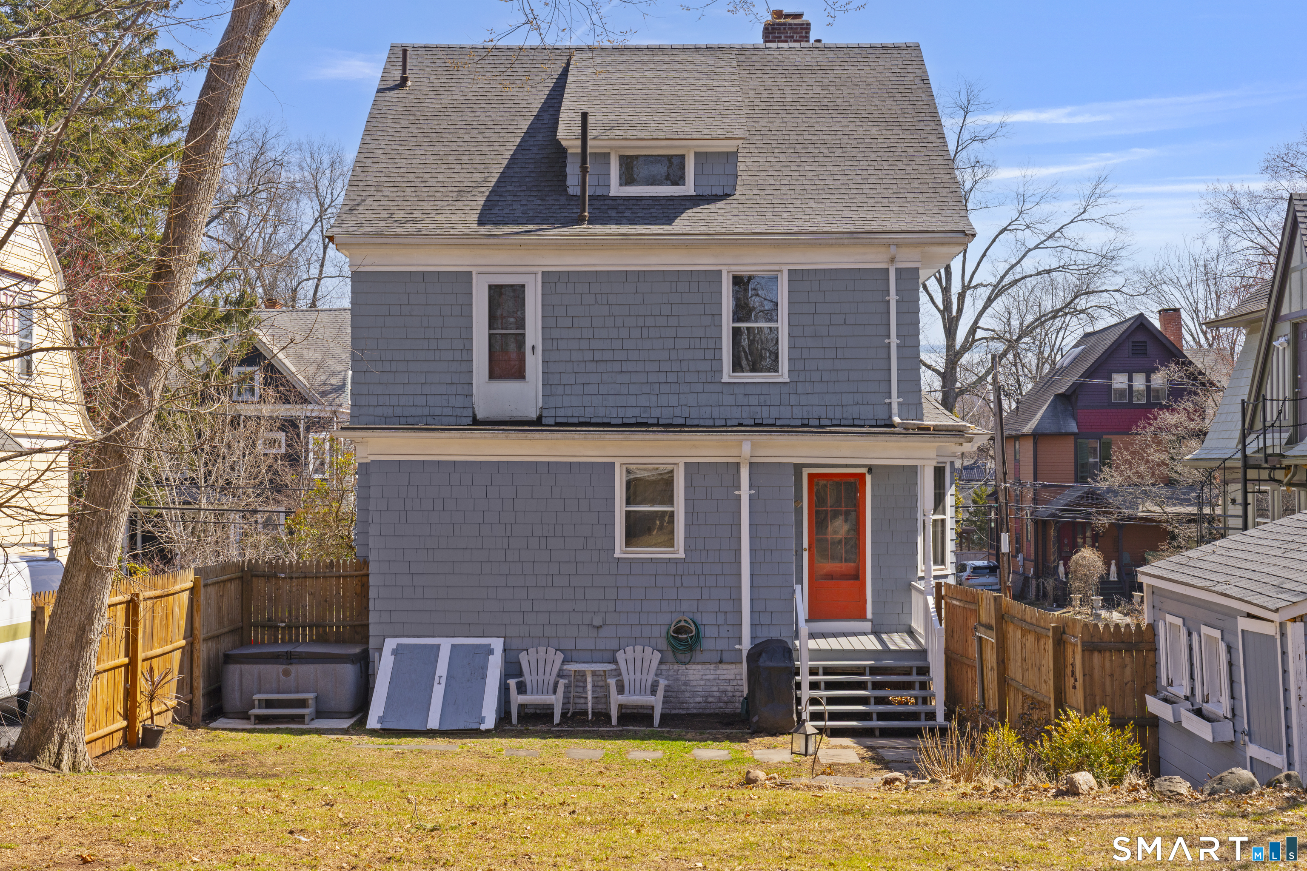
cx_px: 654
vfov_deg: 28.6
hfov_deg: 41.9
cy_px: 436
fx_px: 1706
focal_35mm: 47
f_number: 10
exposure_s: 1/250
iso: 320
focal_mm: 47
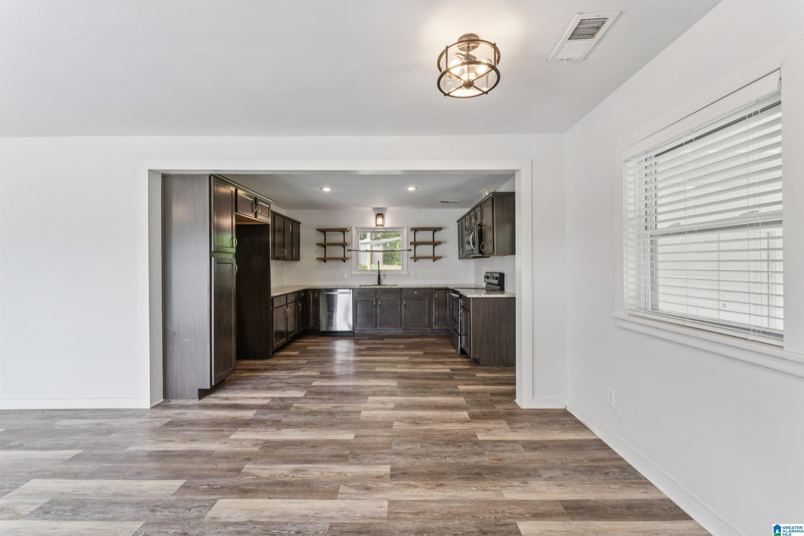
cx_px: 402
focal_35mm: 15
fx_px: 326
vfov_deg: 78.8
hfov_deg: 101.9
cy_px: 268
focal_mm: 14.6
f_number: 13
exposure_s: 1/20
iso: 400
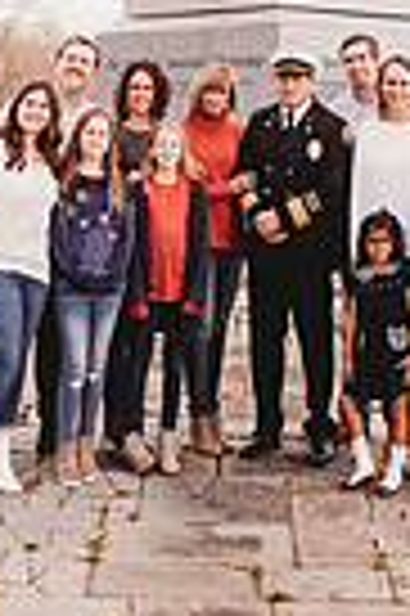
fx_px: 1353
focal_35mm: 79
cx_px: 248
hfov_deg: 17.2
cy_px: -288
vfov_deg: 21.8
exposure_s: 1/400
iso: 100
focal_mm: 24
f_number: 3.5
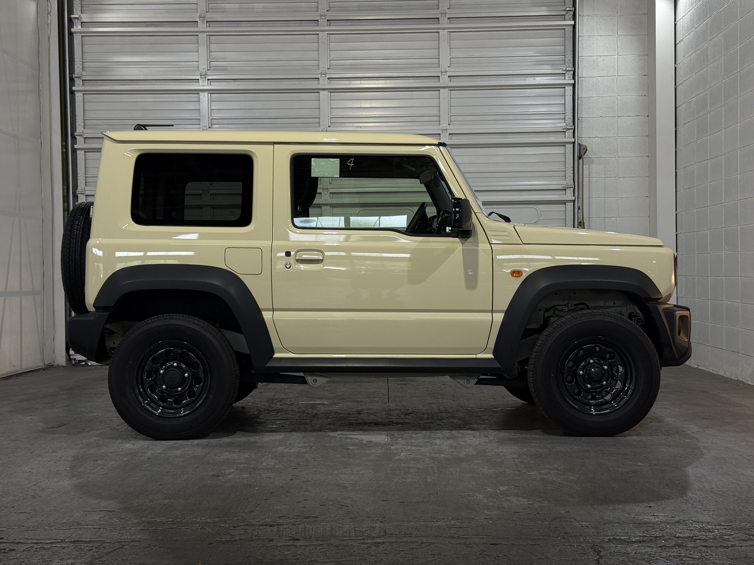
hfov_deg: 39.7
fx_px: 1046
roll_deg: +0.3
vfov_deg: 30.3
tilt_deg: -0.5
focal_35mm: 48
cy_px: 282
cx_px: 377
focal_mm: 6.76
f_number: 1.78
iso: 80
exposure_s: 1/120
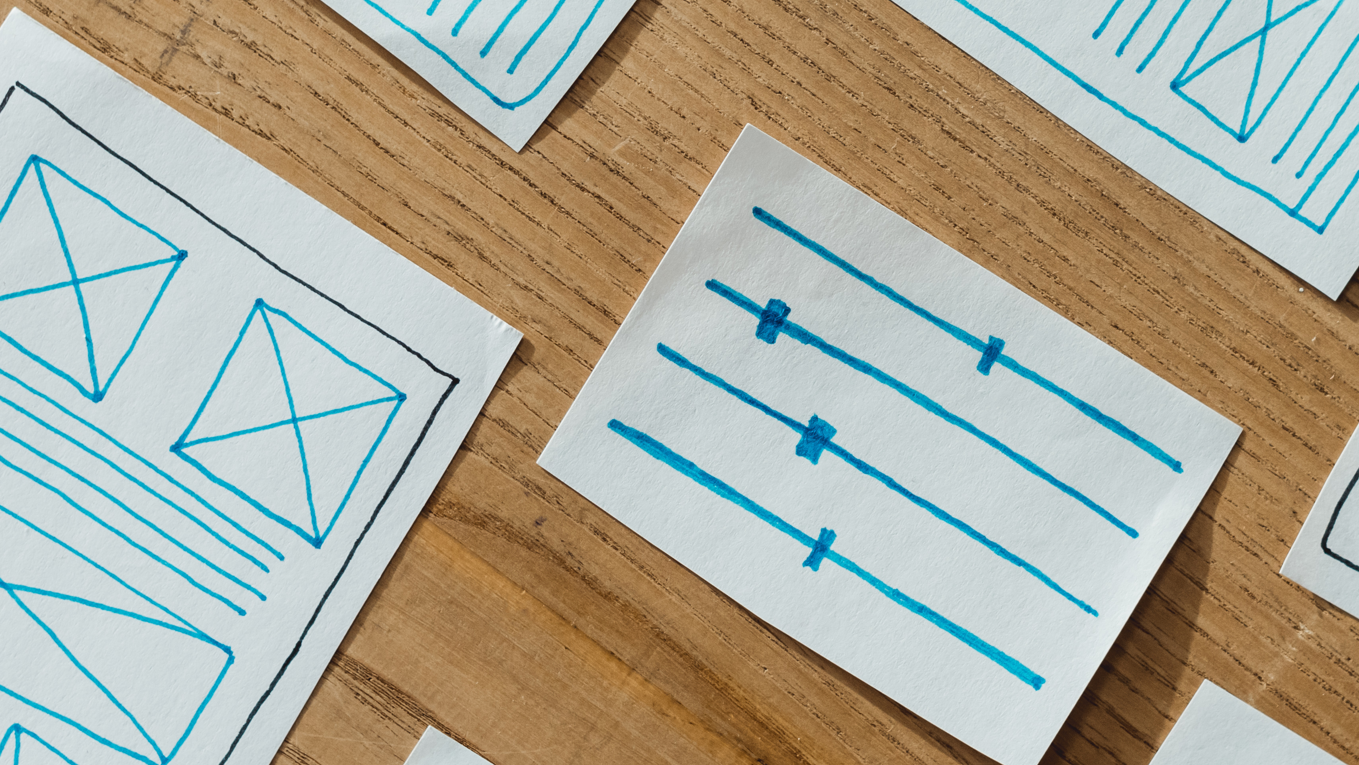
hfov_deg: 18.9
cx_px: 952
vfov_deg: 10.7
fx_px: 4072
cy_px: 165
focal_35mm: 113
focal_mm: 50
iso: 400
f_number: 3.5
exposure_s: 1/200
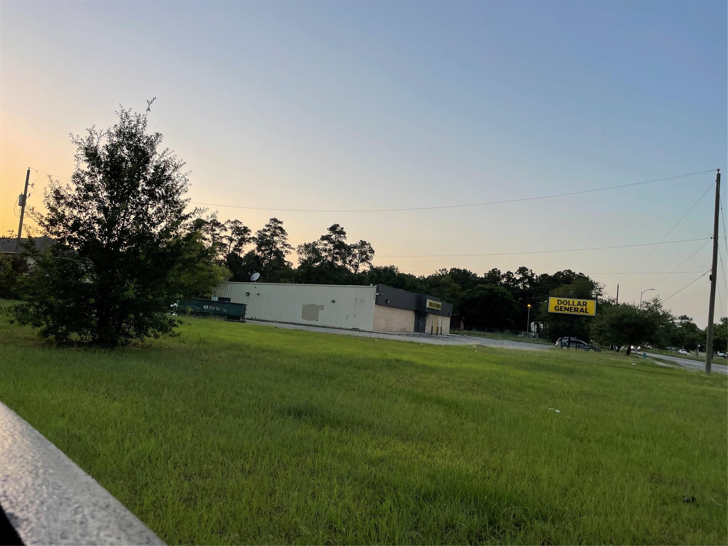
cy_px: 273
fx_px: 547
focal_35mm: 26
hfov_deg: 67.3
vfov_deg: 53.1
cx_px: 364
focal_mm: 4.2
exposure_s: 1/418
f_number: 1.6
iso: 32
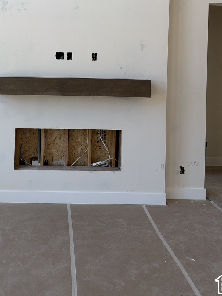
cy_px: 67
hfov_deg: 37.2
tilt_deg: +5.1
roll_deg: -0.4
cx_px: 68
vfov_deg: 46.8
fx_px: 325
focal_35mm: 38
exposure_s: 1/244
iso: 64
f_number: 1.8
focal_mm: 6.93
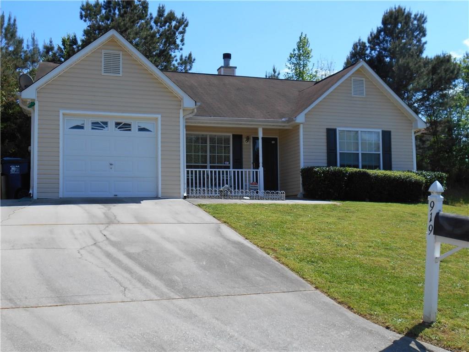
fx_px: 528
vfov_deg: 36.8
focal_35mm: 39
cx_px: 234
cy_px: 176
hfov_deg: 47.9
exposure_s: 1/640
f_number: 3.9
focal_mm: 6.7
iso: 80
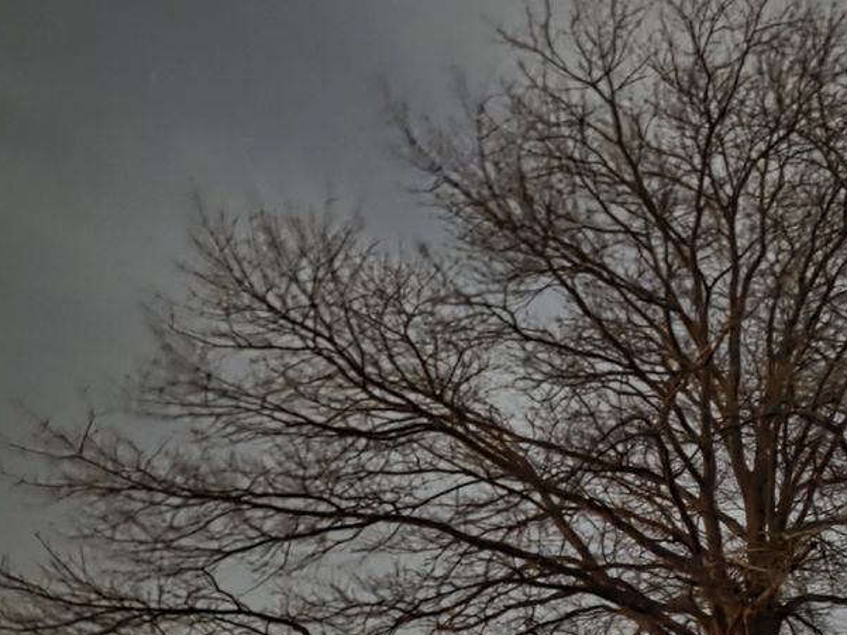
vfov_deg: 29.5
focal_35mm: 49
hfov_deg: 37.2
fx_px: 1199
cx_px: 705
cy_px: 428
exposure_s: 1/4
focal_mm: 6.3
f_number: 1.7
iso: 5000
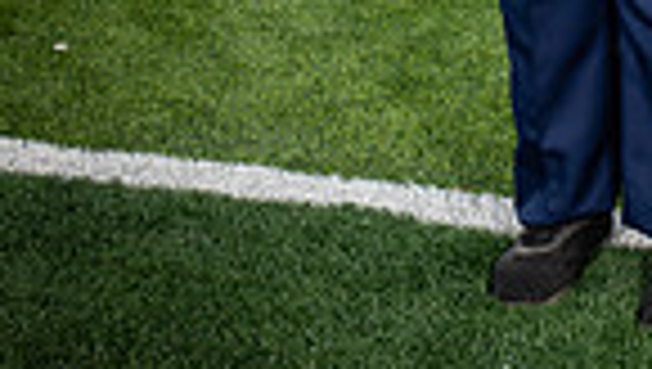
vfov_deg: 9.3
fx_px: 2025
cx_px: 621
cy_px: -513
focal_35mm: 117
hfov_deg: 17.9
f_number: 7.1
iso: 125
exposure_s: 1/400
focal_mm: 36
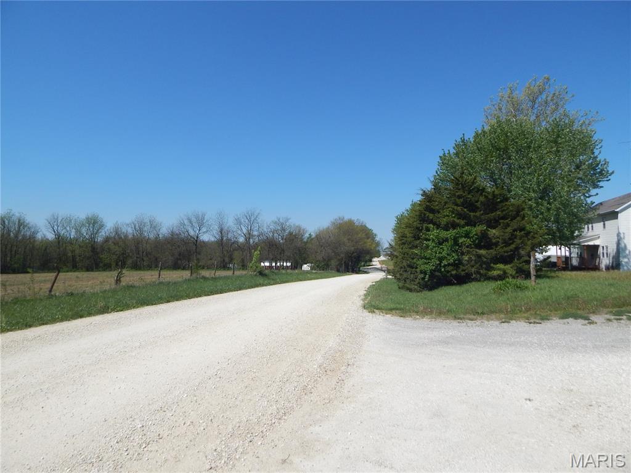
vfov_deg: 61.1
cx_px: 316
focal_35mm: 22
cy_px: 236
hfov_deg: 76.4
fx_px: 401
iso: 125
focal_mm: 4
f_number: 6
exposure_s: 1/1250
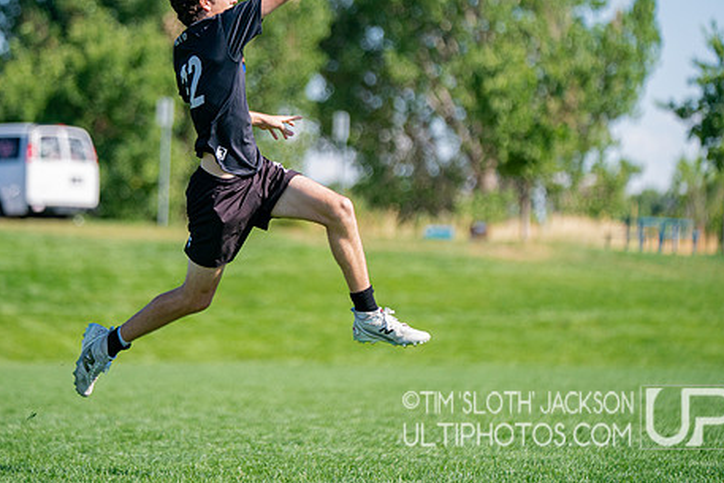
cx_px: 303
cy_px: 178
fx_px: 4365
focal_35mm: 217
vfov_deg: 6.3
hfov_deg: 9.5
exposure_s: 1/5000
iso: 400
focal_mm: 171
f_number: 2.8
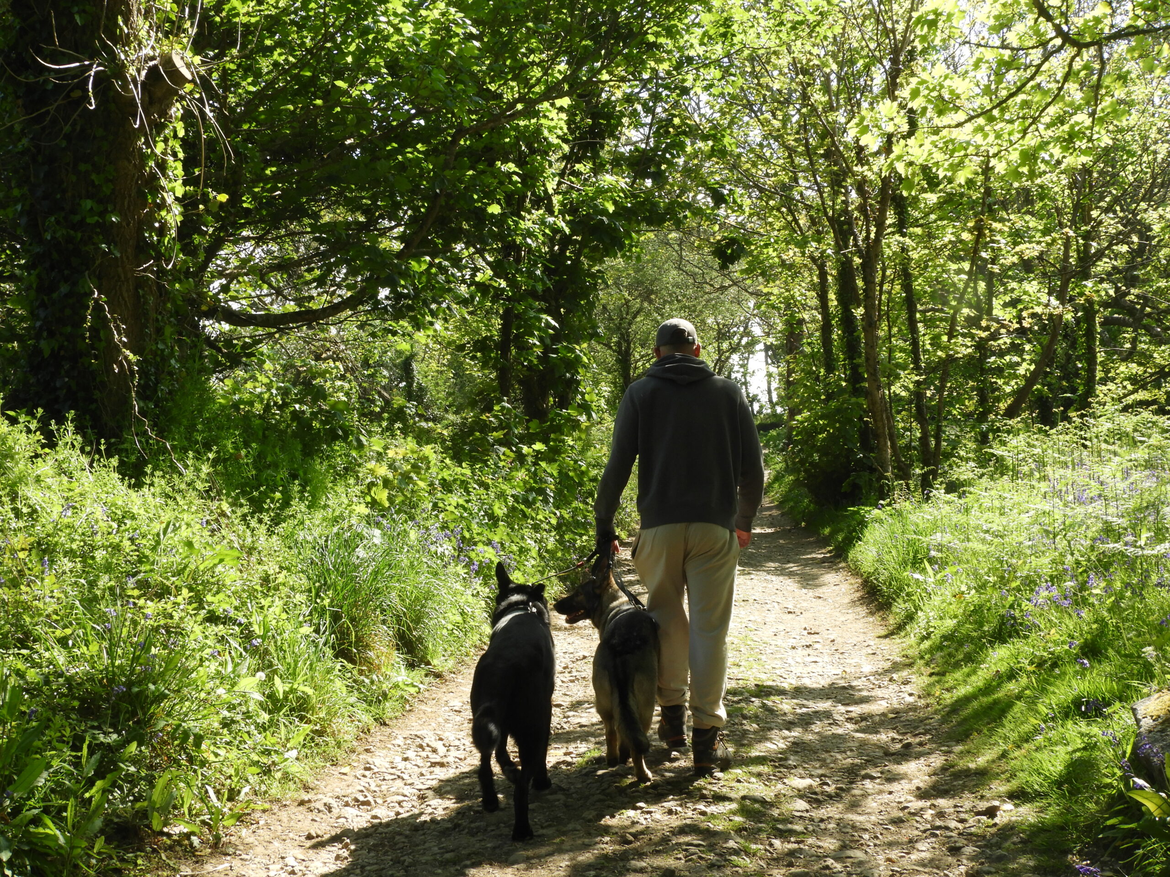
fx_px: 1690
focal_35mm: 50
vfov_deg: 29.1
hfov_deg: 38.2
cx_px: 585
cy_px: 438
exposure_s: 1/100
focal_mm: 9
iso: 100
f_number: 6.3
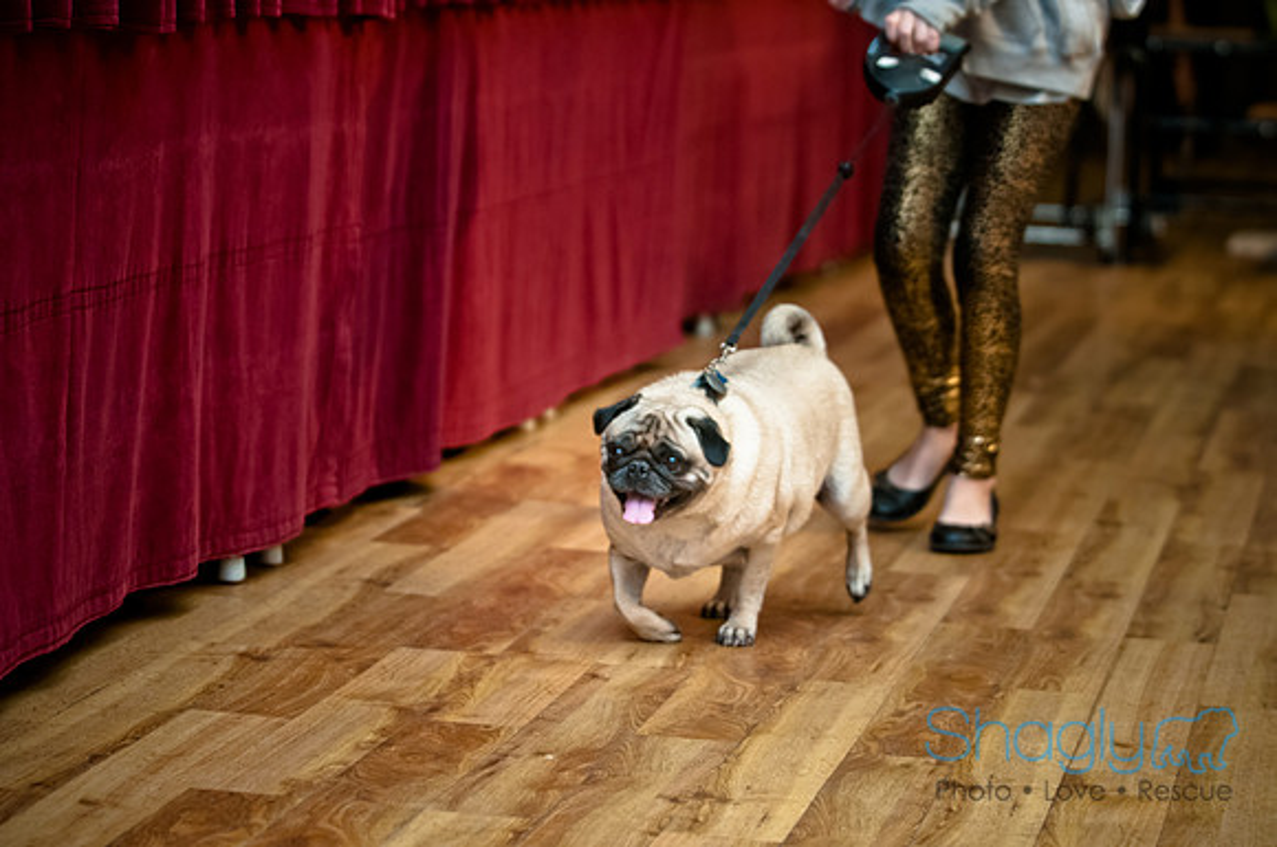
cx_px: 638
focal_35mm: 120
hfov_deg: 17.1
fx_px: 4251
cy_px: 424
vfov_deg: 11.4
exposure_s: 1/160
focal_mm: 80
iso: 200
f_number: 2.8
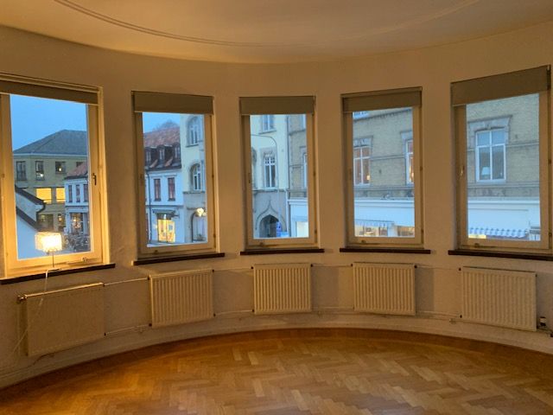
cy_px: 208
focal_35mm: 26
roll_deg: +1.9
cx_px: 276
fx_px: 415
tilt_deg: -0.8
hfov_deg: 67.3
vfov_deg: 53.1
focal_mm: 4.25
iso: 400
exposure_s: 1/25
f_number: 1.8
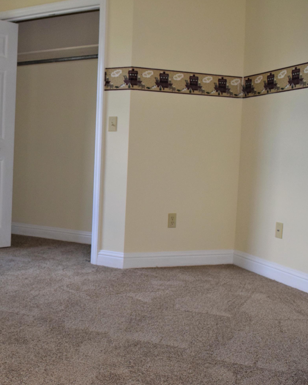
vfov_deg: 46.8
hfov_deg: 36.7
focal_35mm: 39
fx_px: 444
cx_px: 56
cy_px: 192
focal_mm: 18
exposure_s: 1/125
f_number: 5.6
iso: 800
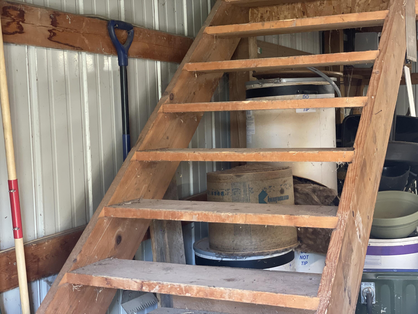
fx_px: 628
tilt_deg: -3.7
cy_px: 157
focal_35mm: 52
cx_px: 209
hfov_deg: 36.8
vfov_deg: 28.0
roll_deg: +1.7
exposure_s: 1/40
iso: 160
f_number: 2
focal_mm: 6
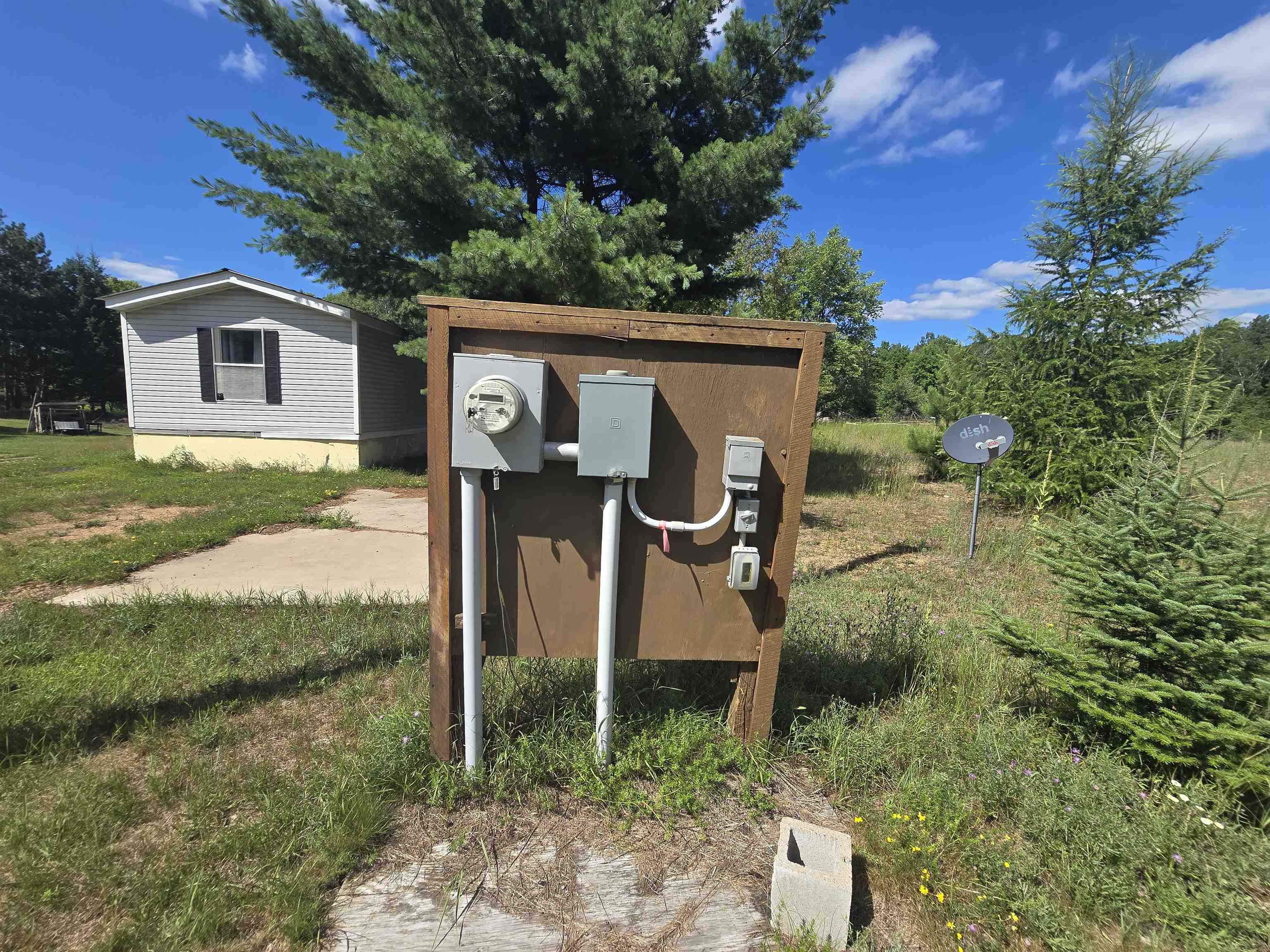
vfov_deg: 89.9
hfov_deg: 106.2
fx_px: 477
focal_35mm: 13
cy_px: 476
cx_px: 635
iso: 50
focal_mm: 2.2
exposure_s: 1/2000
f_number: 2.2
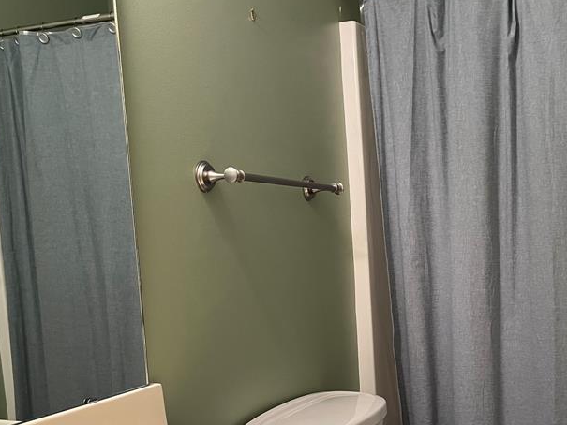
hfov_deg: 42.1
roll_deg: +2.8
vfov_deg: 32.1
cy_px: 335
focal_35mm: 44
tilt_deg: -5.5
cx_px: 395
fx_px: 721
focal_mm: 5.1
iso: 200
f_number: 1.6
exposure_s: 1/60
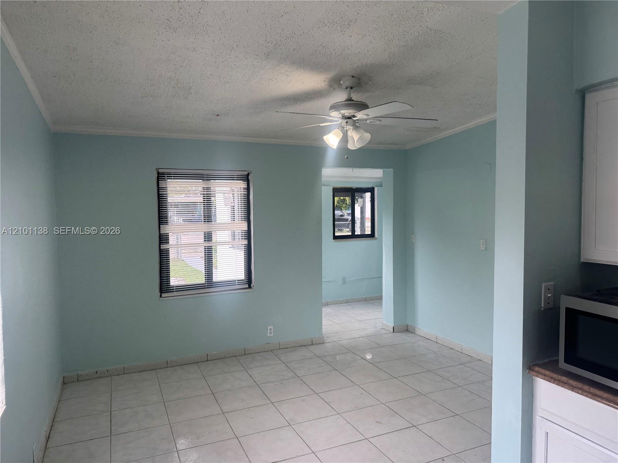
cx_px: 309
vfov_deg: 56.8
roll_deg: +1.1
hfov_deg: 71.6
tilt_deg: -2.9
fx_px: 428
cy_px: 232
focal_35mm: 24
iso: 64
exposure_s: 1/174
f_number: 1.78
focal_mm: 6.76
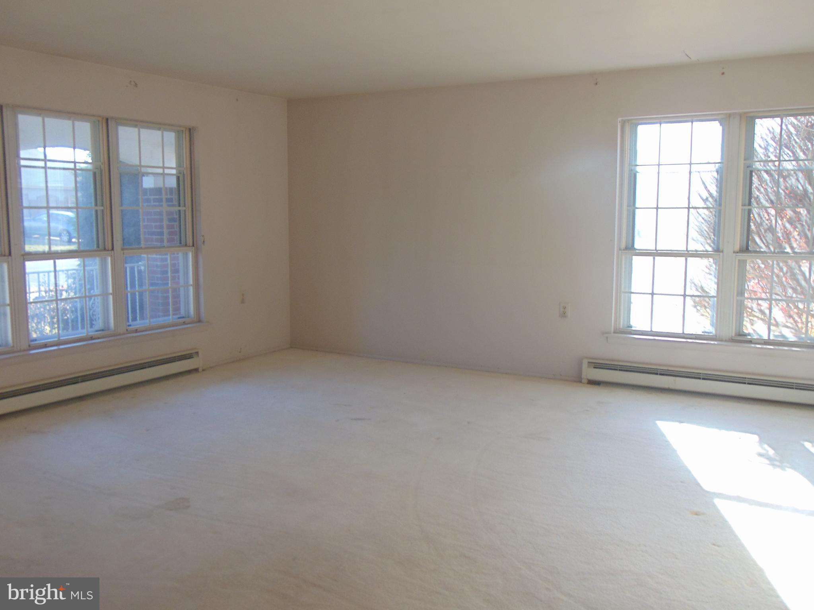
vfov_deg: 43.0
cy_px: 305
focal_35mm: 33
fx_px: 776
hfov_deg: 55.3
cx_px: 407
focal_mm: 5.8
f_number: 3.2
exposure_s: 1/30
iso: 100
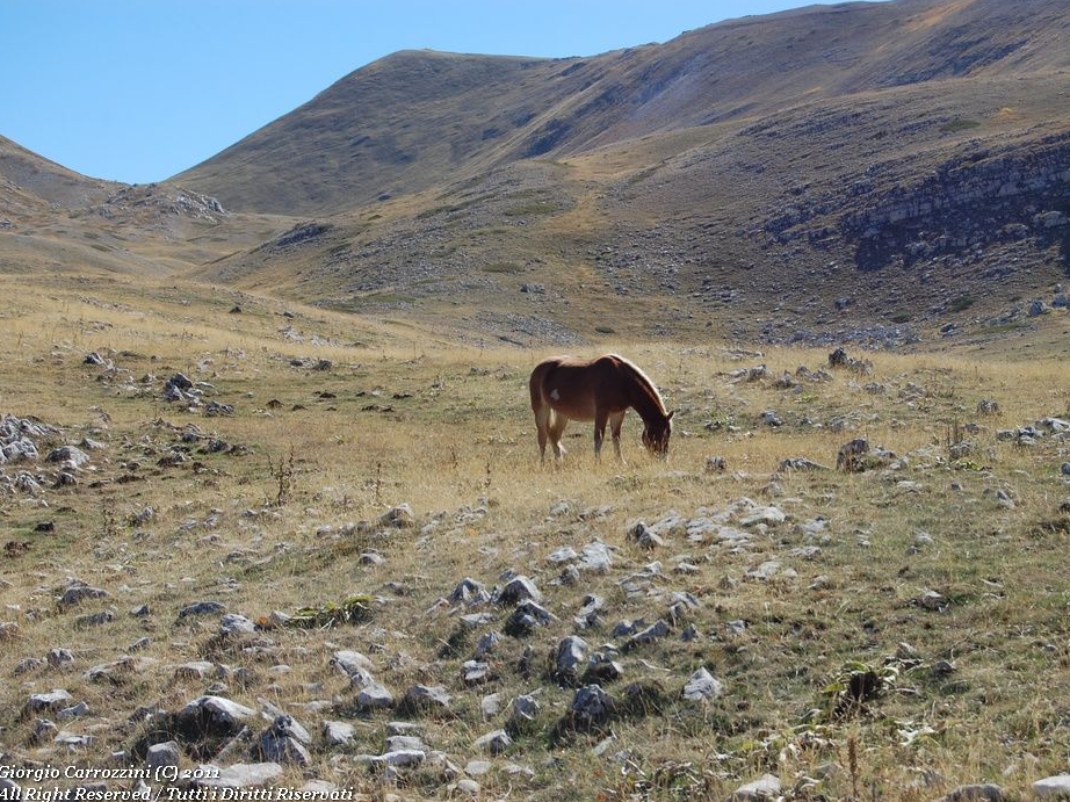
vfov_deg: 16.3
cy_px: 403
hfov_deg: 21.6
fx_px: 2798
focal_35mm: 91
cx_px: 598
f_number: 9
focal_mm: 55
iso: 200
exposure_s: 1/320
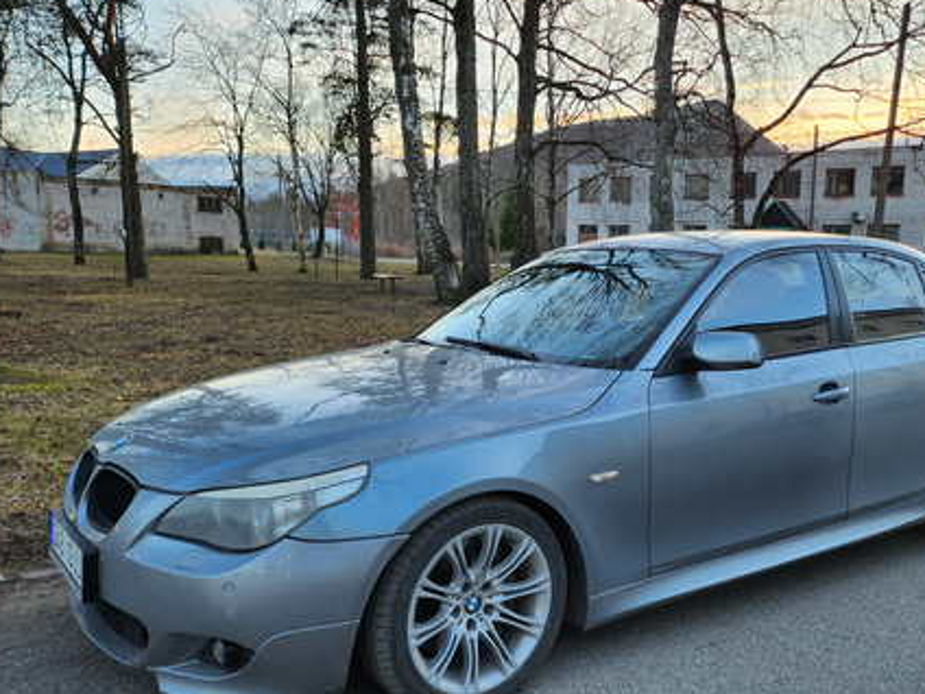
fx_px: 909
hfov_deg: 53.5
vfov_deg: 41.7
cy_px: 388
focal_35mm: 34
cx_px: 561
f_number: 1.8
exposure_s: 1/202
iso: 50
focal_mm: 5
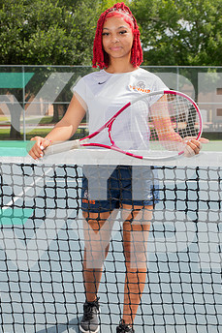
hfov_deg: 24.6
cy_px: 171
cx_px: 121
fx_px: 509
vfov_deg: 36.3
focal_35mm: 55
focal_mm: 42
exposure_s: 1/400
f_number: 5.6
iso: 100
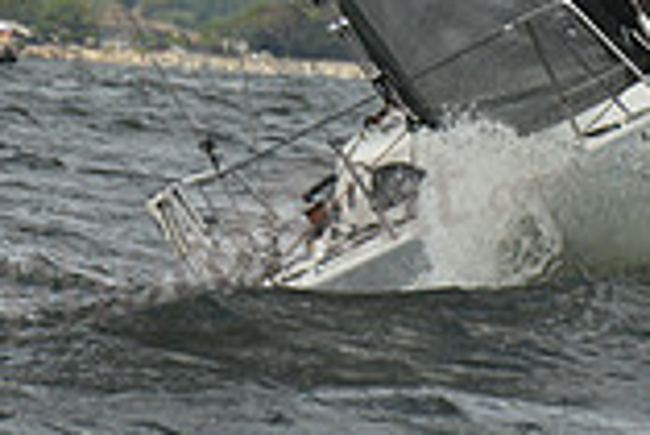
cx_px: 795
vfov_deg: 1.9
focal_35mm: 737
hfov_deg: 2.8
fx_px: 13319
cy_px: -35
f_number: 10
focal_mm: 200
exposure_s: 1/800
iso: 250
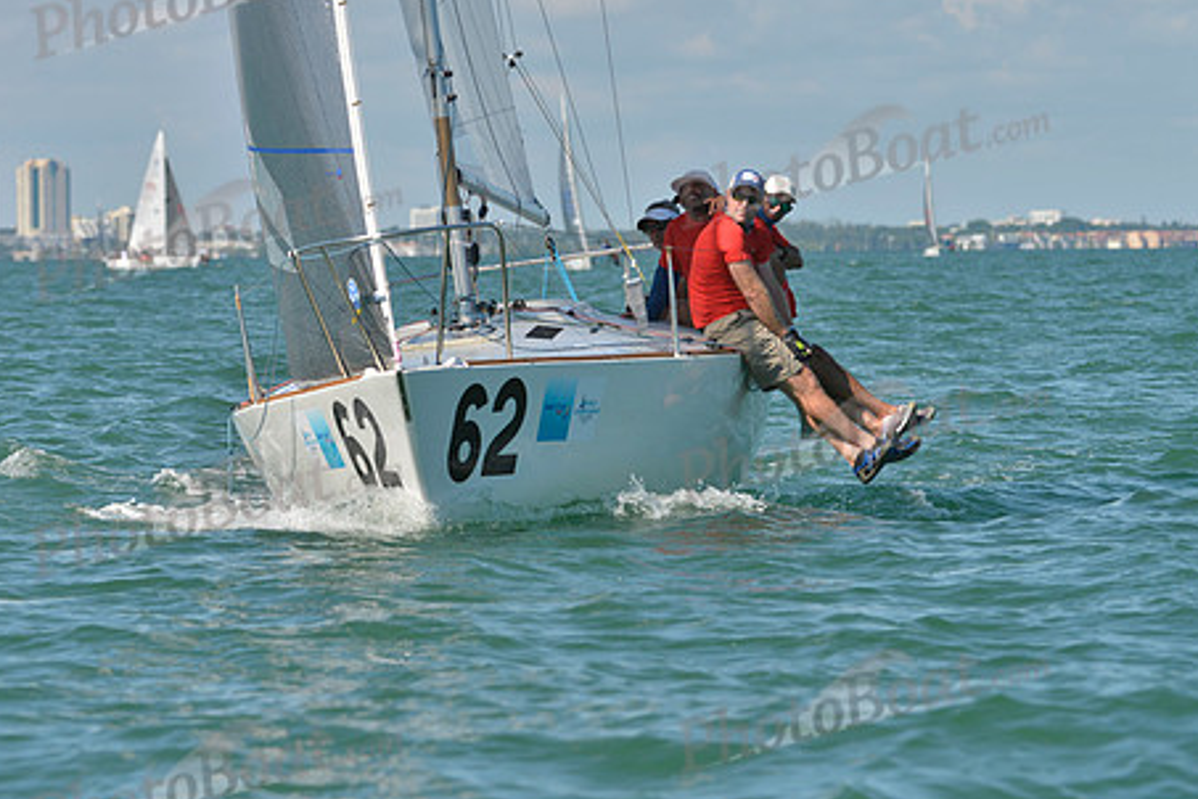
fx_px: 8518
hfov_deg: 8.0
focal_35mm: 256
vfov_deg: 5.4
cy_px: 335
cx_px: 542
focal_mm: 200
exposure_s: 1/1000
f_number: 6.3
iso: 200
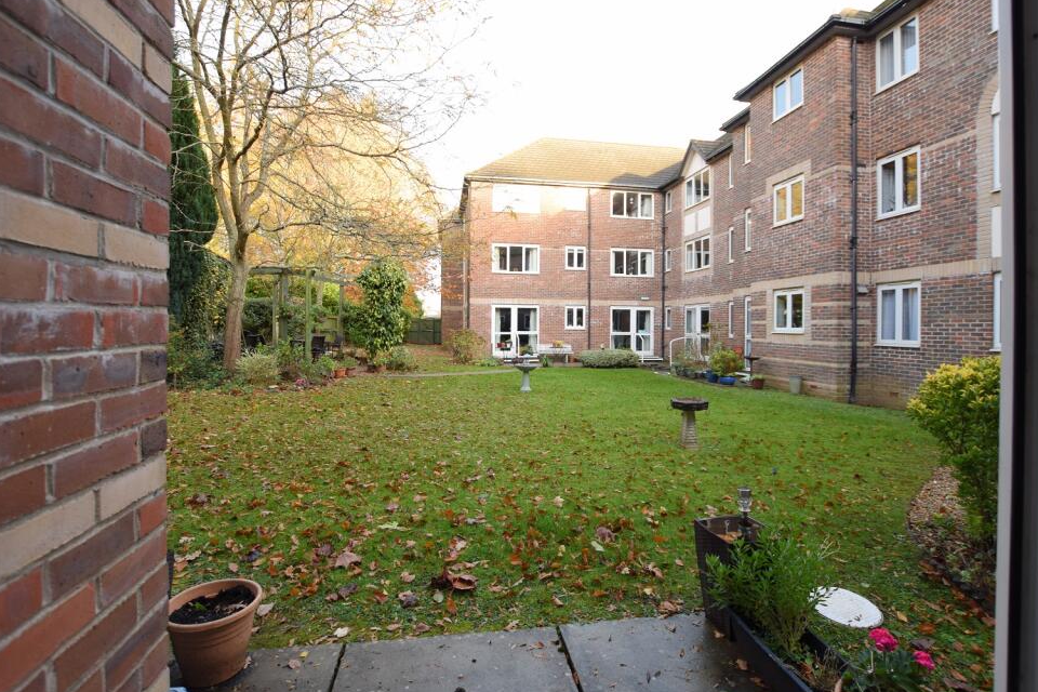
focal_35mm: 16
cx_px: 530
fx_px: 461
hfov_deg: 96.7
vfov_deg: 73.7
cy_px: 329
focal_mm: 10
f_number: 5
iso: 400
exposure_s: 1/100
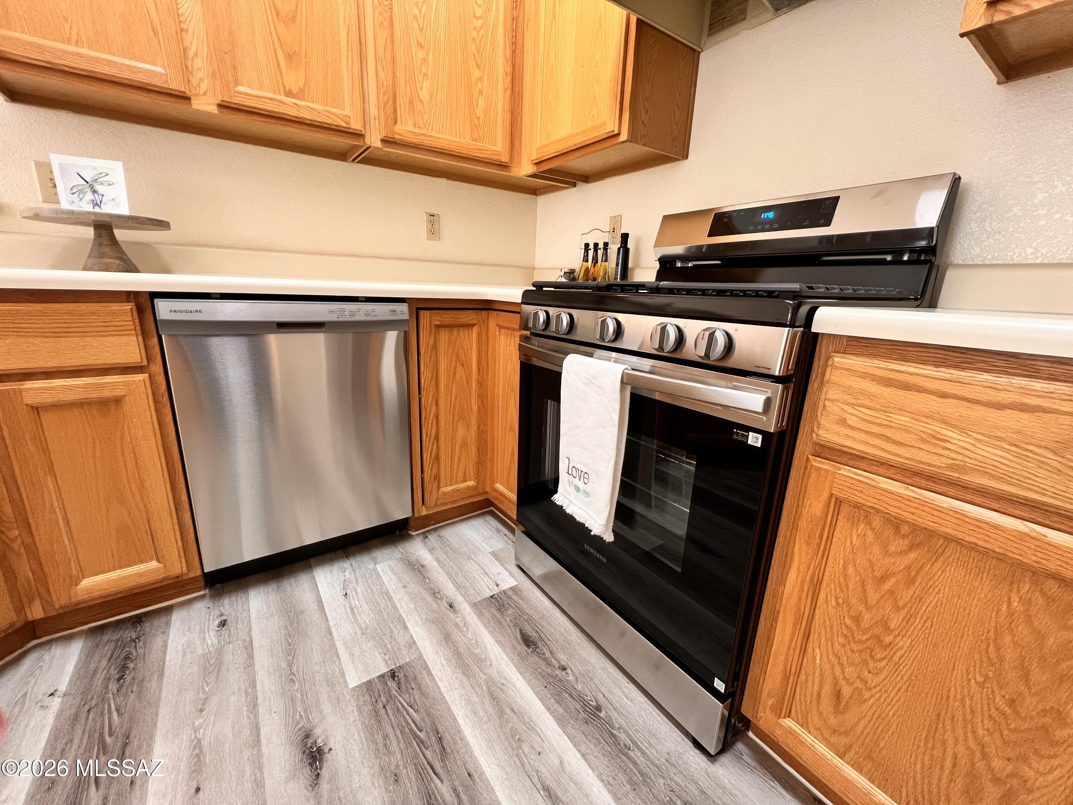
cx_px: 536
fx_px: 403
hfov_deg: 106.2
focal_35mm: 13
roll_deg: -2.1
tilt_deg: -15.6
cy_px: 402
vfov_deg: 89.9
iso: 200
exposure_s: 1/60
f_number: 1.8
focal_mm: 1.57
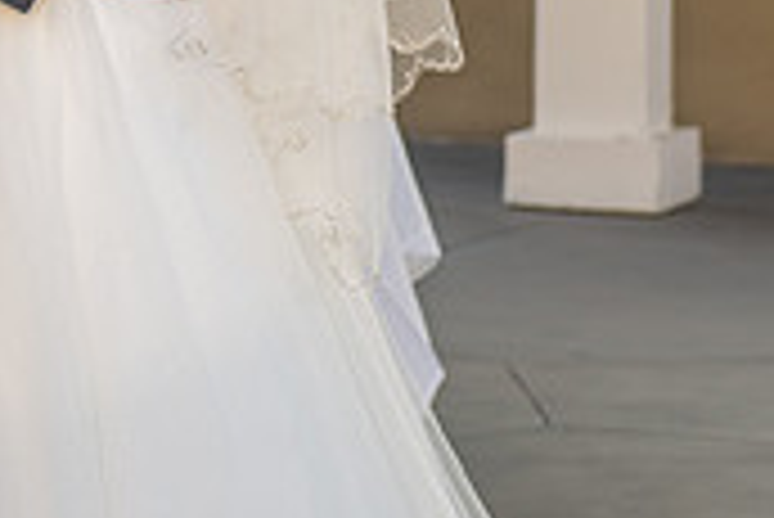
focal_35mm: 271
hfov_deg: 7.5
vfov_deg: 5.0
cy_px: -388
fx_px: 5831
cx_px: -229
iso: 200
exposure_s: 1/160
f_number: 5
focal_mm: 70
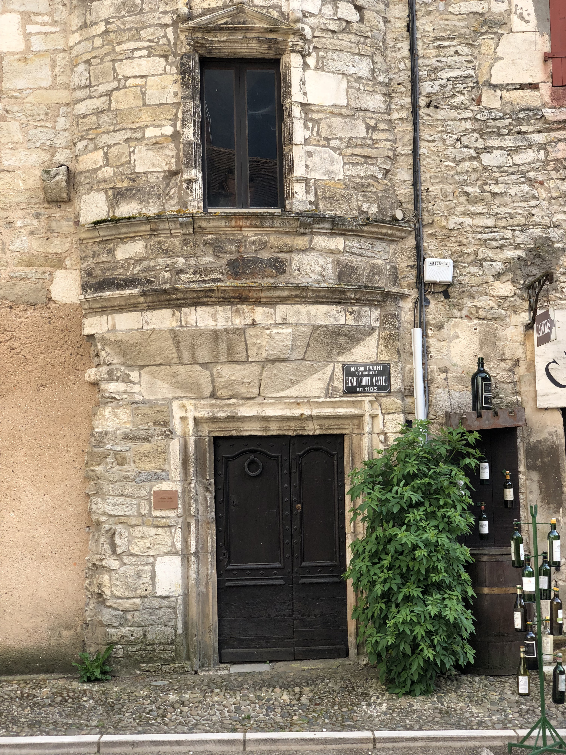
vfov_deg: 36.8
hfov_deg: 28.0
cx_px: 283
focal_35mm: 52
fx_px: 1134
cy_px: 378
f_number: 2.4
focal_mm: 6
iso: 16
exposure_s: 1/211
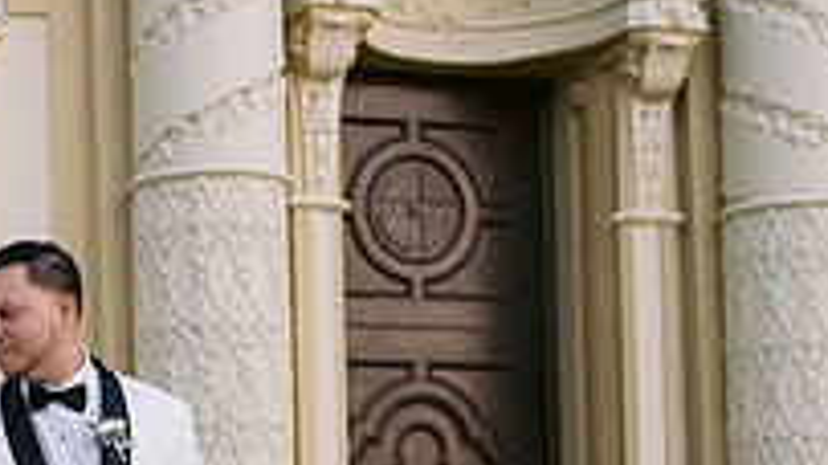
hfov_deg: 17.3
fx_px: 2634
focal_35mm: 120
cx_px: -62
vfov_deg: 9.9
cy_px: 600
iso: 400
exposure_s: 1/500
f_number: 2.8
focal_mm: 35
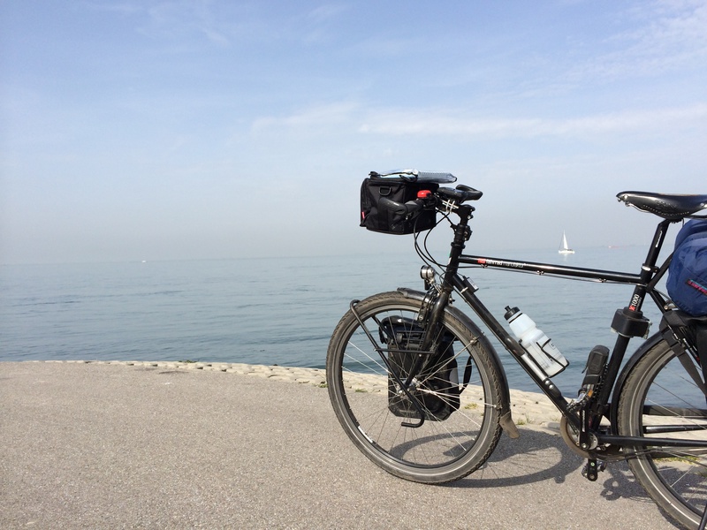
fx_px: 613
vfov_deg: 46.8
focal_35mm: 30
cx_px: 354
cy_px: 265
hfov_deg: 60.0
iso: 32
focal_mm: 4.12
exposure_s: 1/2415
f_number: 2.2
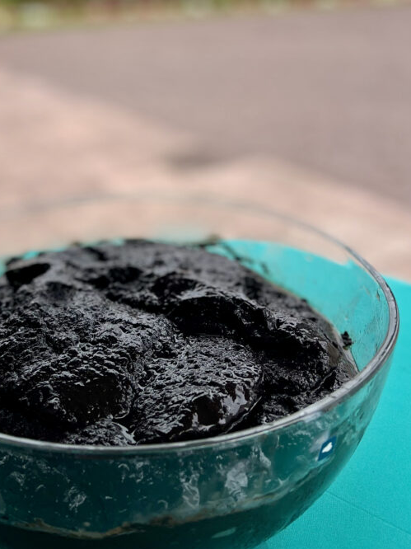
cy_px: 132
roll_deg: +1.0
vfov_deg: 45.1
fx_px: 634
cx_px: 126
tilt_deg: -15.7
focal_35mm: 40
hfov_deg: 35.5
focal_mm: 5.1
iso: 40
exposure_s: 1/262
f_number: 1.6
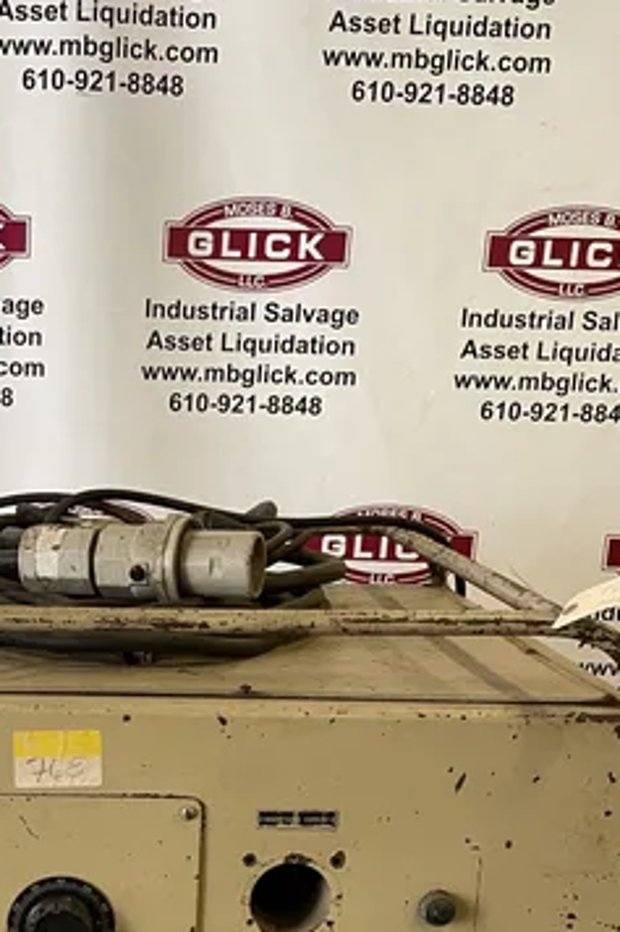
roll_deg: -1.1
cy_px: 806
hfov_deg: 23.0
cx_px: 30
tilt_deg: -16.3
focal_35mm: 57
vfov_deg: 33.5
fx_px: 1474
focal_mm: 4.2
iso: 100
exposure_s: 1/60
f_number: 1.6
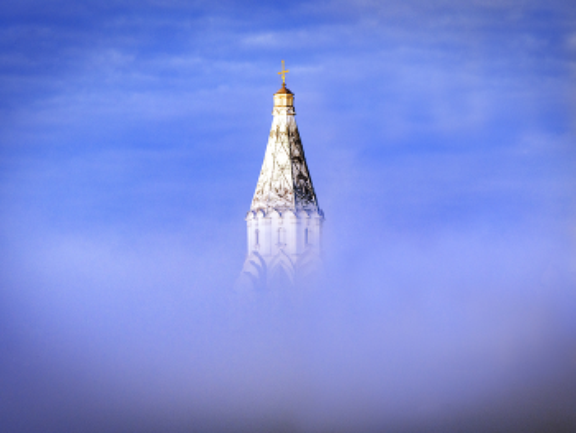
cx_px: 288
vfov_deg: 6.9
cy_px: 216
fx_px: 3597
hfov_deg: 9.2
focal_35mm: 216
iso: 200
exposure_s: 1/1.67
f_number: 9
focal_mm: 108
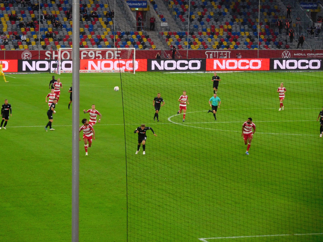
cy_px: 121
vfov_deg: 10.6
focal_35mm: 140
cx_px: 162
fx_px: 1306
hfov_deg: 14.1
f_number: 5.1
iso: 400
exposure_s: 1/125
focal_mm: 25
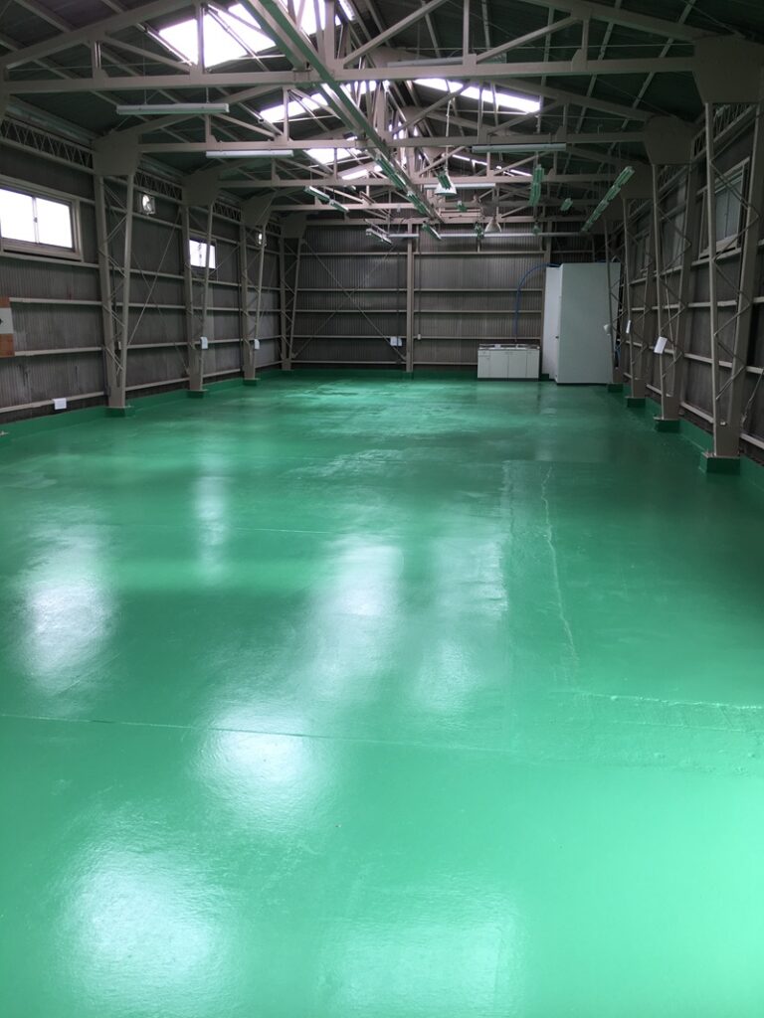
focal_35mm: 29
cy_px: 509
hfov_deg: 48.2
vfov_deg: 61.7
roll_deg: -1.1
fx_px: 853
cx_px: 382
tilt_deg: -12.6
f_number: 2.2
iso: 25
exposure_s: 1/60
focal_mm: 4.15
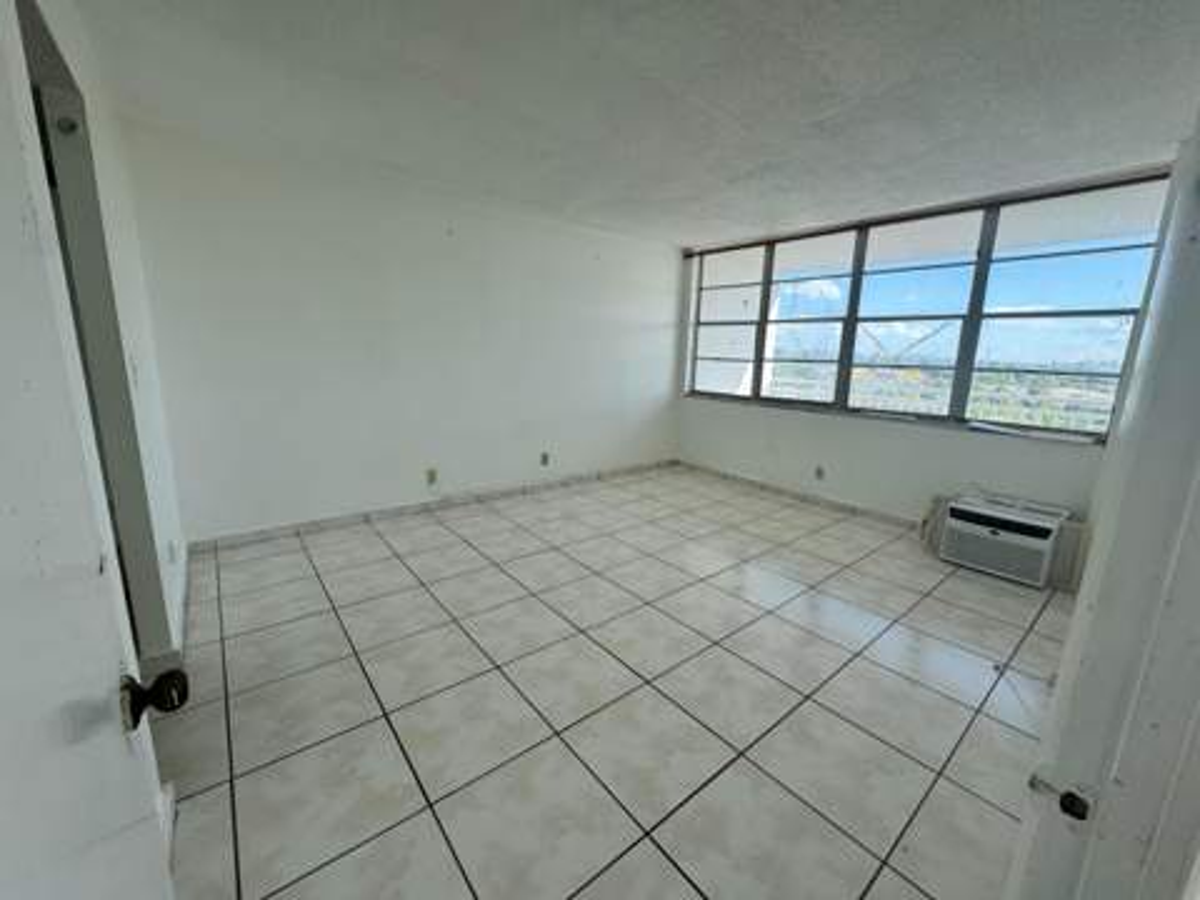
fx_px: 485
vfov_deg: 85.7
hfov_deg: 102.1
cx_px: 600
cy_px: 450
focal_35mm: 14
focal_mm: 2.22
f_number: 2.2
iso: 40
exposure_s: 1/518
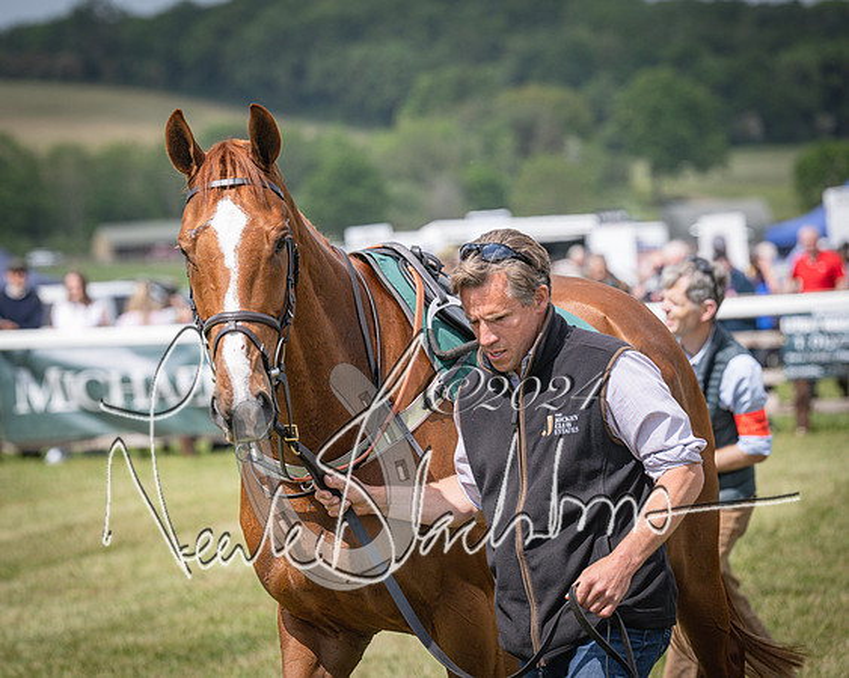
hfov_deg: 10.1
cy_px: 339
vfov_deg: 8.1
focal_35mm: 191
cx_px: 340
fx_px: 4809
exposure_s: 1/2500
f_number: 5
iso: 400
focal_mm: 170
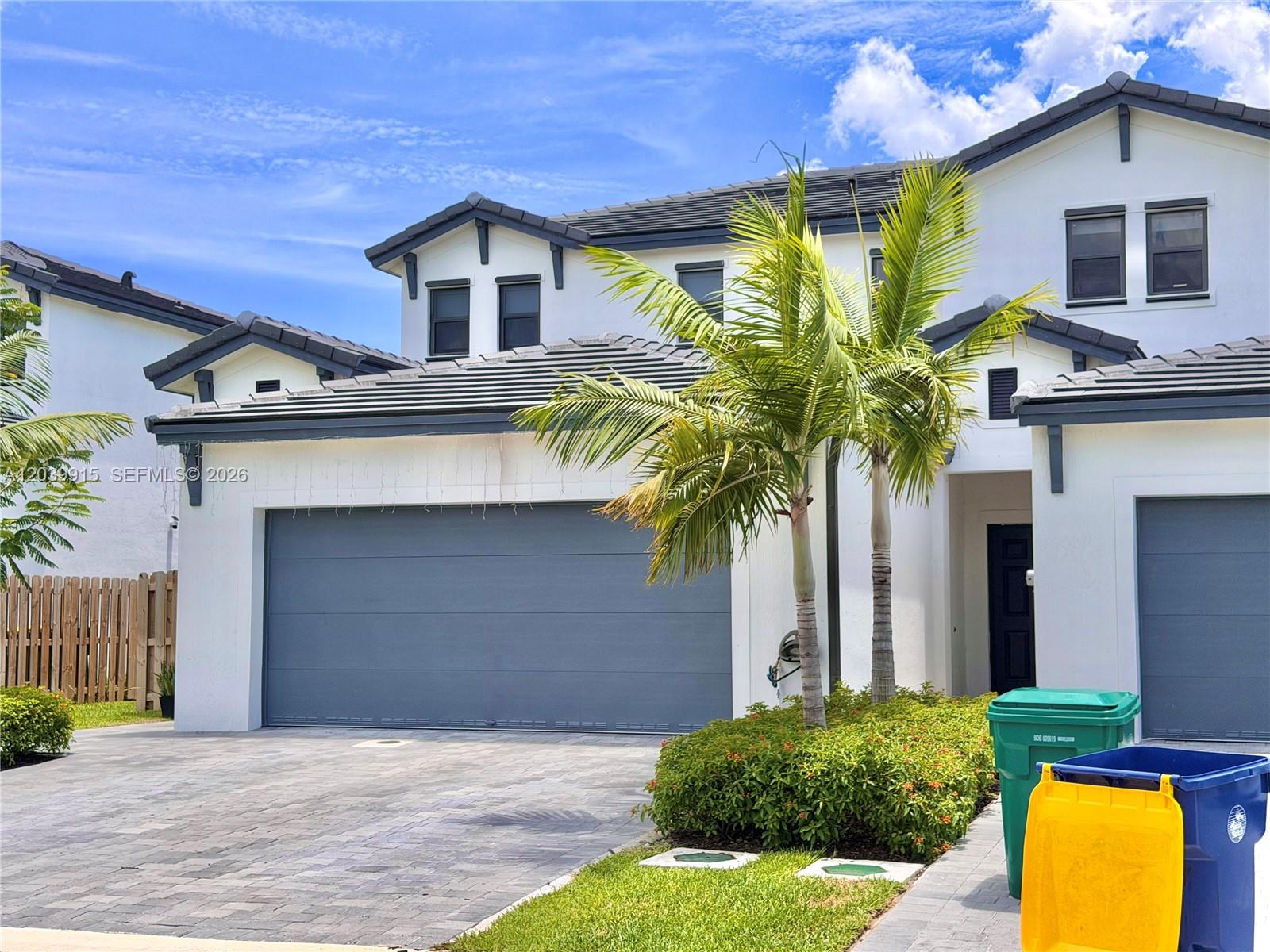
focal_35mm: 48
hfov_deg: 39.7
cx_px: 635
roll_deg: +0.9
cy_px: 476
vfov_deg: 30.3
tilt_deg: +4.7
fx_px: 1761
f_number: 1.78
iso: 64
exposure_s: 1/4098
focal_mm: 6.76
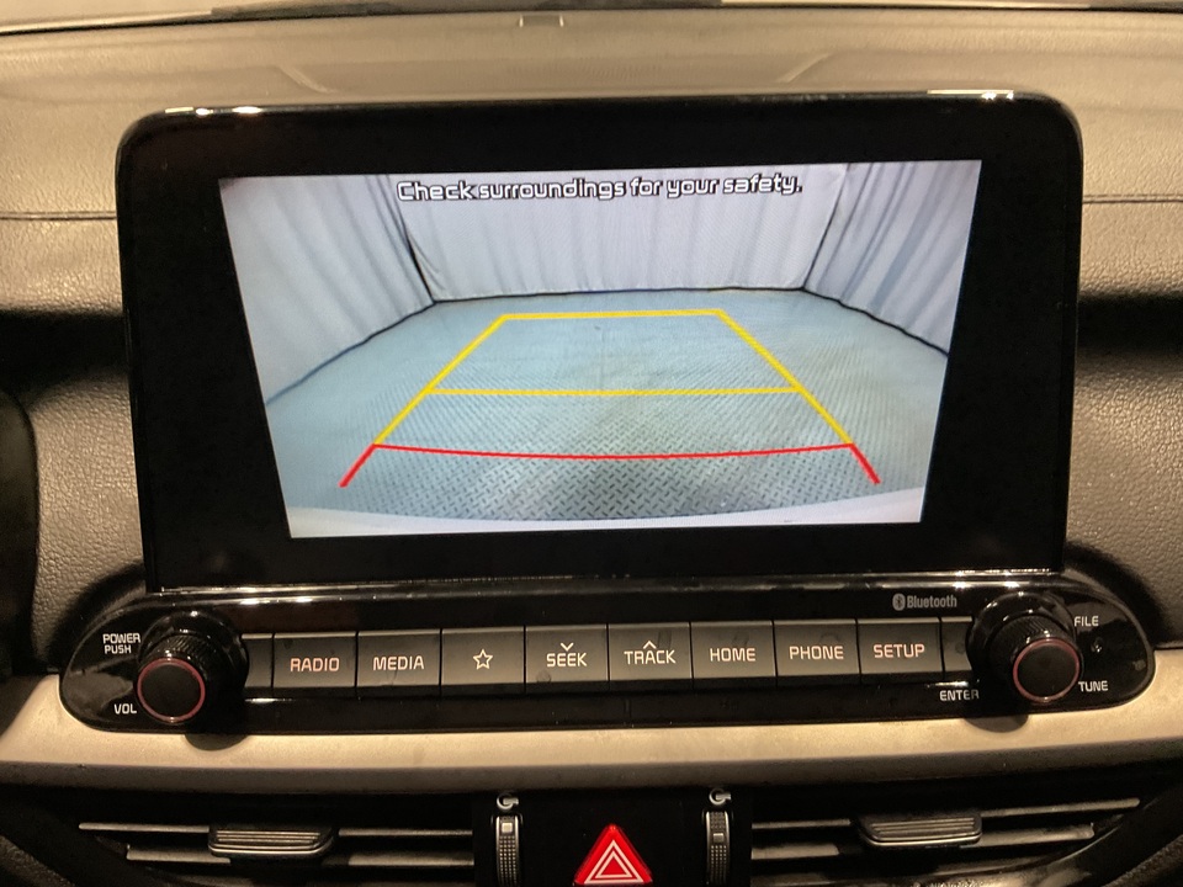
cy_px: 444
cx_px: 592
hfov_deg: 61.7
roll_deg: +0.6
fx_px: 991
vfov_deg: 48.2
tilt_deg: -30.8
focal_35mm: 29
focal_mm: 3
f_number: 1.8
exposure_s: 1/60
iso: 100
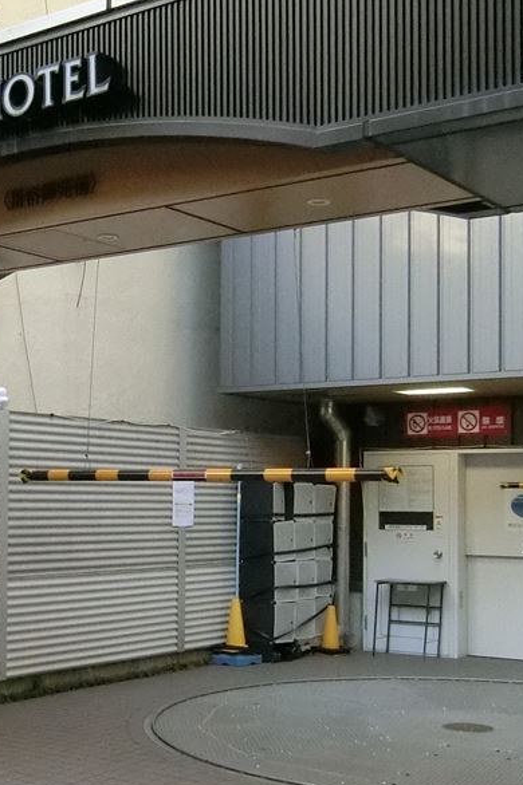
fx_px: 1178
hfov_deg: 24.9
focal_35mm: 54
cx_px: 174
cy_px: 492
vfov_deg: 36.7
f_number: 2.7
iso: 1000
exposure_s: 1/640
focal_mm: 4.06
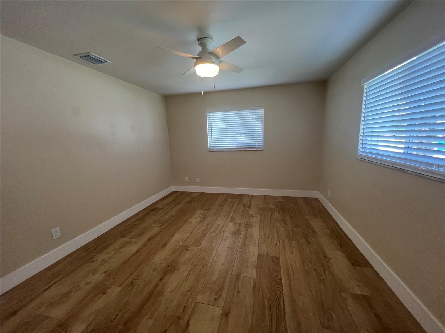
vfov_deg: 89.9
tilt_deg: -9.2
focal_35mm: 13
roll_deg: +1.2
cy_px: 166
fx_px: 167
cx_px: 222
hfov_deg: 106.2
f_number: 1.8
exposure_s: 1/120
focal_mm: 1.57
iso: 160
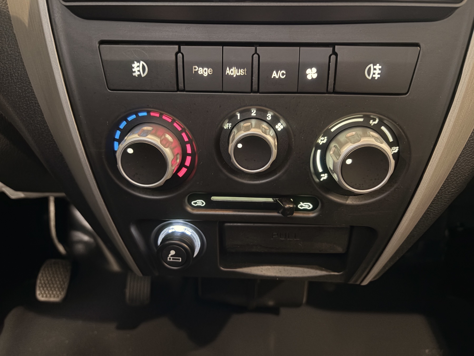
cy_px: 178
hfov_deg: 67.3
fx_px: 356
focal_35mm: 26
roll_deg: +0.7
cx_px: 237
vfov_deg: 53.1
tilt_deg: -24.5
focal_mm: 5.96
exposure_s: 1/13
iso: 500
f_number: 1.6
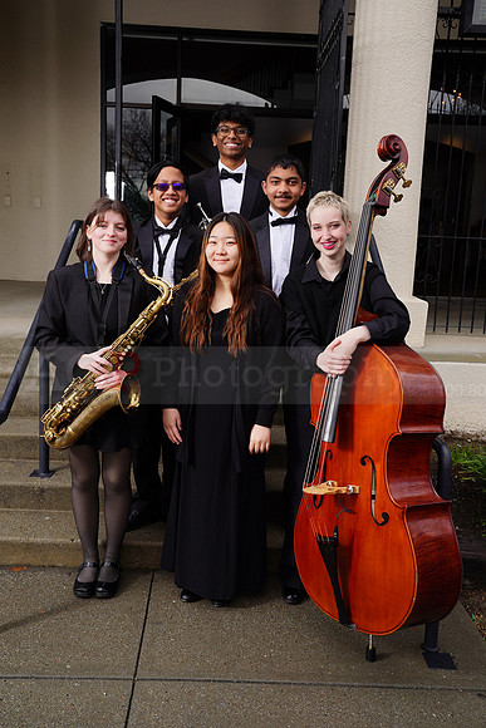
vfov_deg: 51.9
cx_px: 243
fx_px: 749
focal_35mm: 37
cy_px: 364
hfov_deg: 36.0
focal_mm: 37
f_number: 7.1
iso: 200
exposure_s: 1/200
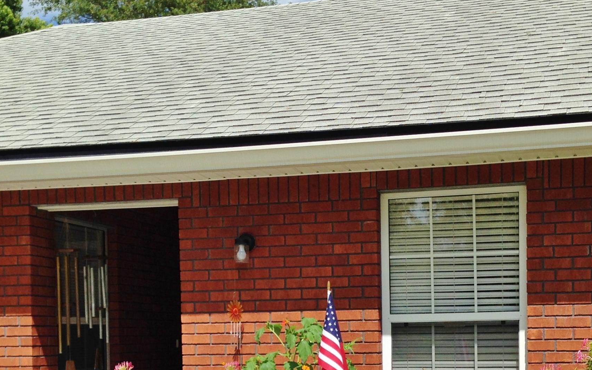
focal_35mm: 62
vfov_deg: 20.3
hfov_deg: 32.9
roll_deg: +0.1
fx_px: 1000
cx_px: 344
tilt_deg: -2.5
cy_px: 366
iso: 50
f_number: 2.4
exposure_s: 1/1748
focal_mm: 4.12
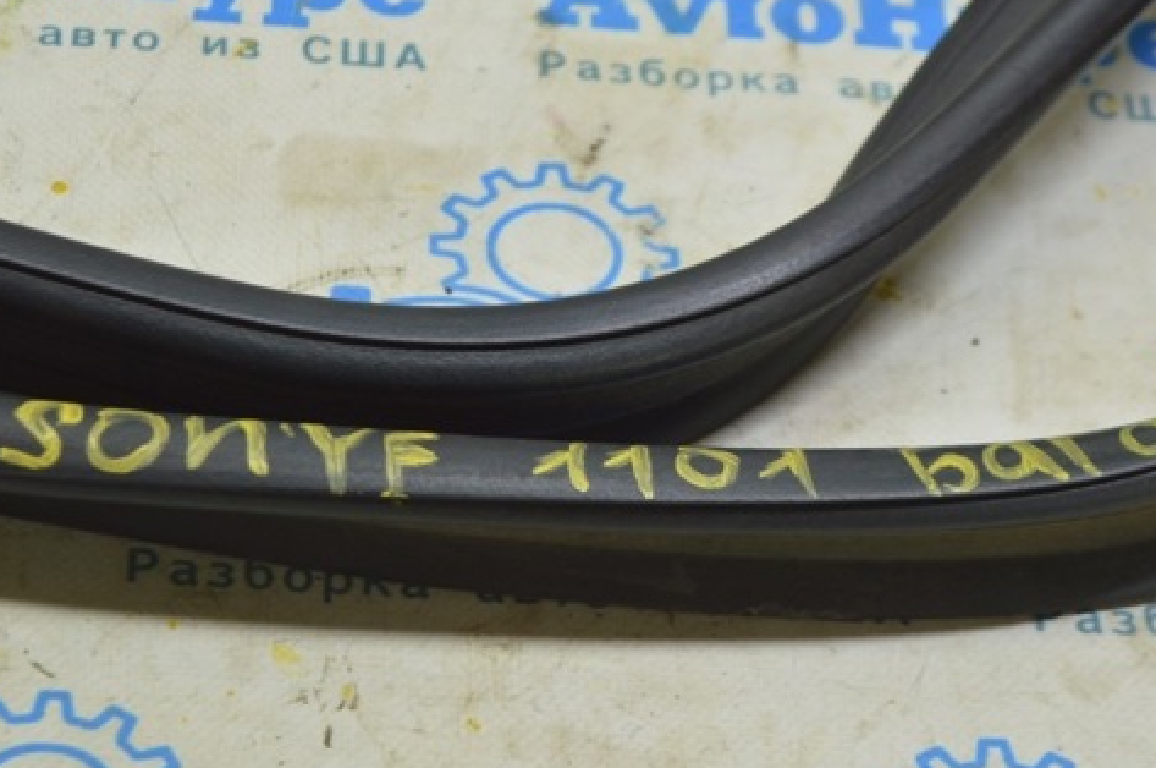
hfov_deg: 18.3
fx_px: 3581
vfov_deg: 12.2
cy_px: 371
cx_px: 589
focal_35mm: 112
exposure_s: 1/20
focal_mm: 55
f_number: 5.6
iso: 400
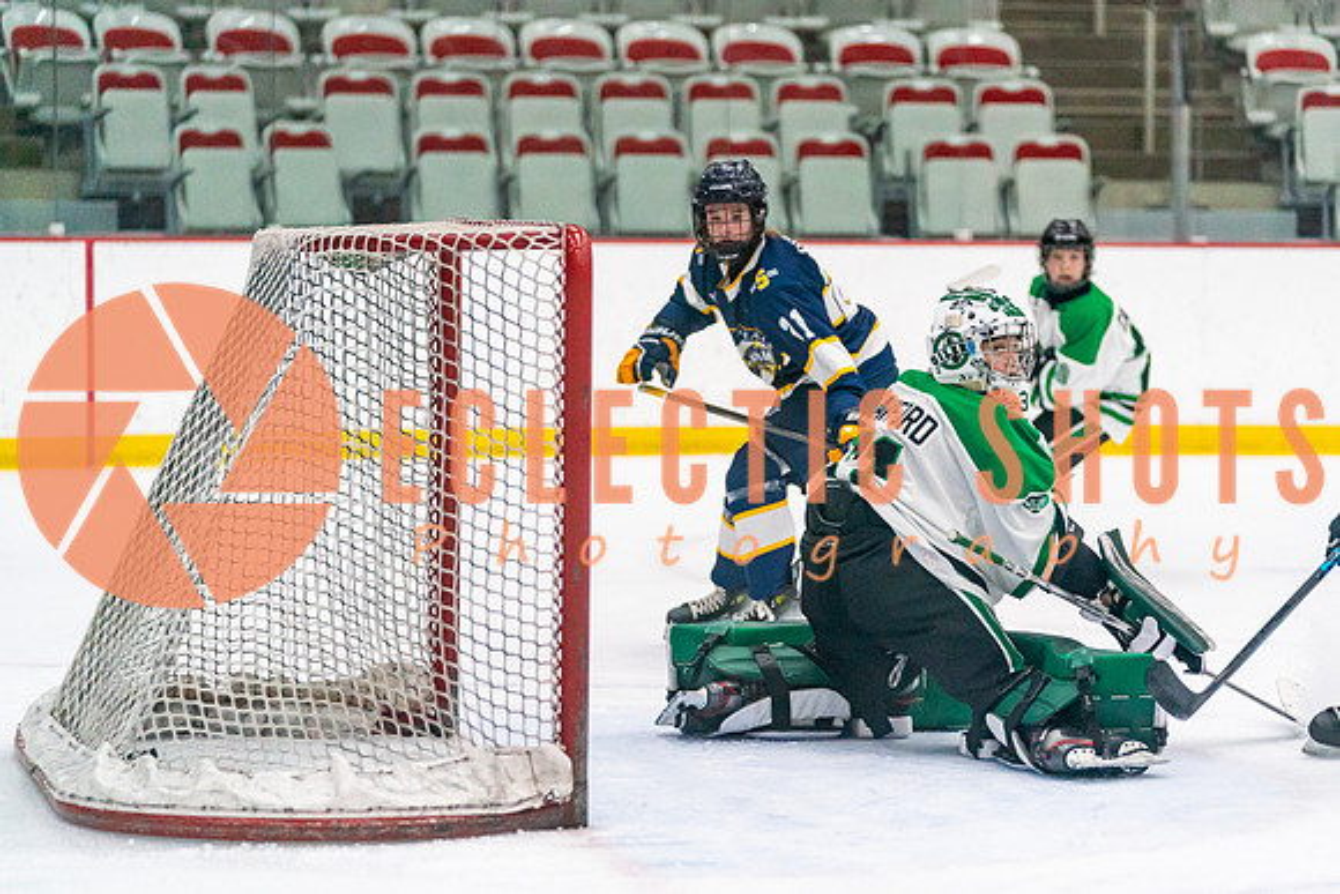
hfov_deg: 13.9
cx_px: 770
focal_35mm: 147
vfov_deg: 9.3
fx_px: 5480
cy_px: 514
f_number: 2.8
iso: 4000
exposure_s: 1/1600
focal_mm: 128
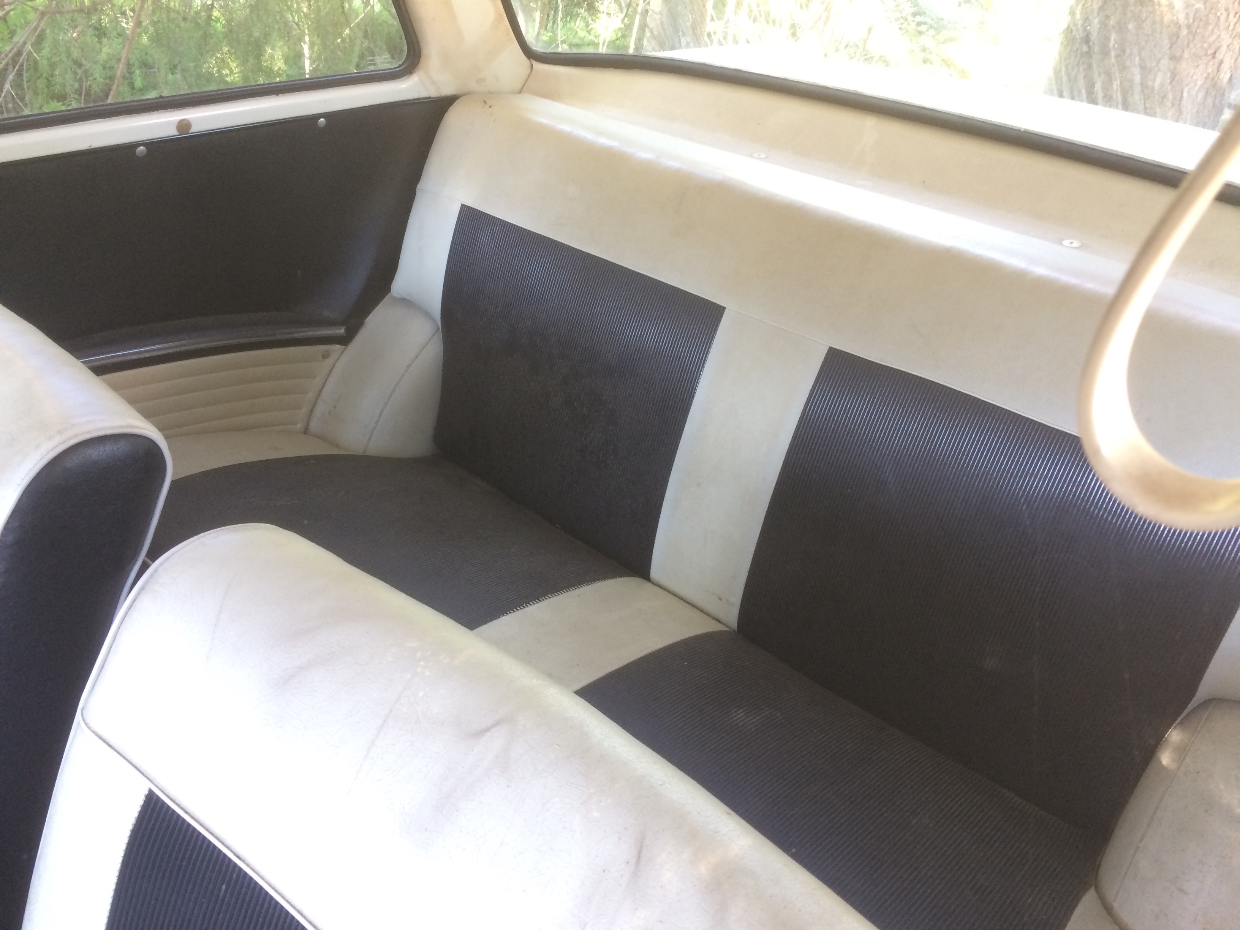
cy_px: 465
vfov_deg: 48.2
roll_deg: -3.5
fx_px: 1039
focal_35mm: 29
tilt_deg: -36.8
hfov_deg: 61.7
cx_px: 620
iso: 125
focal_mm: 4.15
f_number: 2.2
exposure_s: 1/33
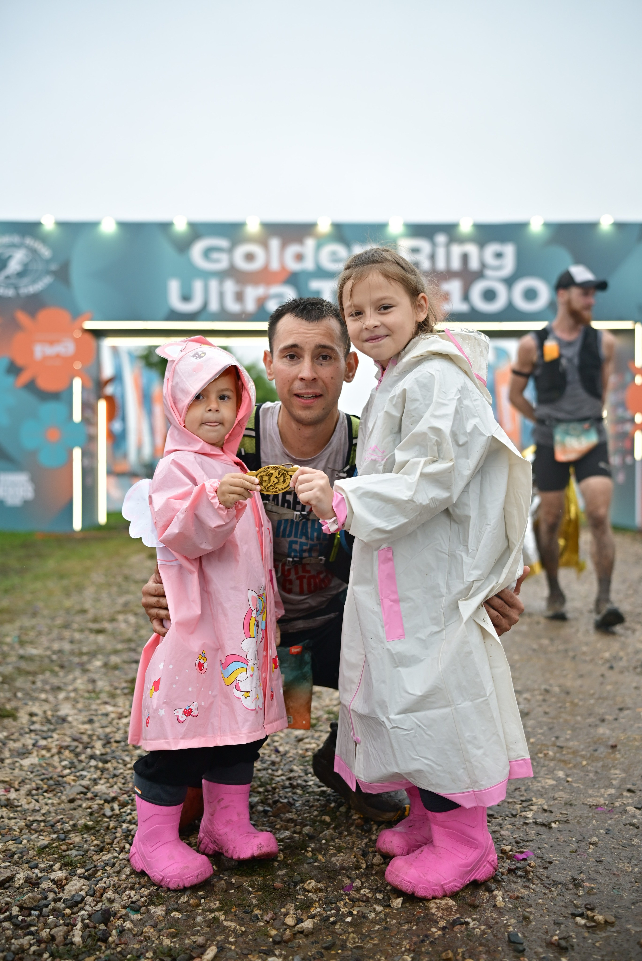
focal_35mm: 35
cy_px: 480
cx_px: 321
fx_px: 935
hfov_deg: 37.9
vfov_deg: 54.4
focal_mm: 35
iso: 500
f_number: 2
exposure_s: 1/1000
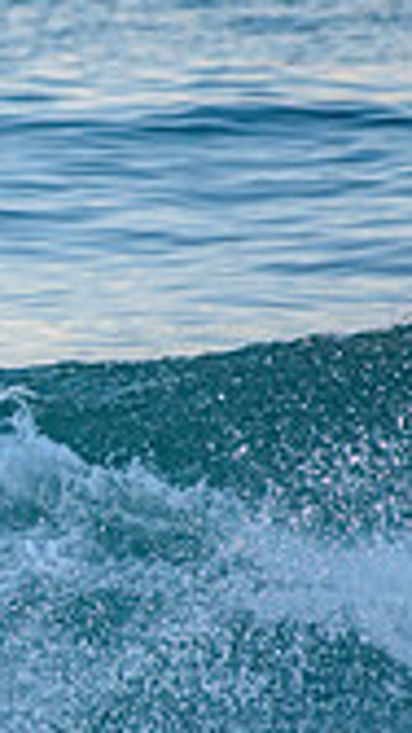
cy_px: 366
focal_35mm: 1815
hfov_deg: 0.7
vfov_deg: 1.2
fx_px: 35232
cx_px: -609
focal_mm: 500
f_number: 5.6
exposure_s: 1/400
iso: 1000
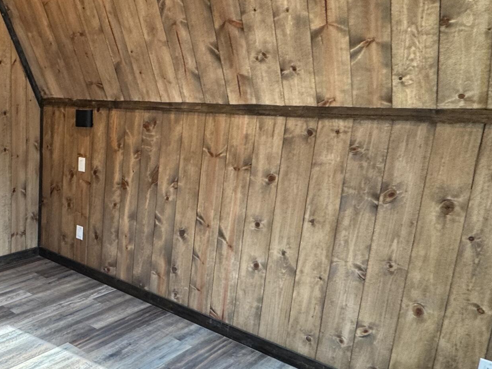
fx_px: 483
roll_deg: -2.3
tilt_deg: -11.9
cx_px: 39
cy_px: 186
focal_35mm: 34
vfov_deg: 41.8
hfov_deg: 47.8
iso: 160
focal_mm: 2.22
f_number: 2.2
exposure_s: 1/60
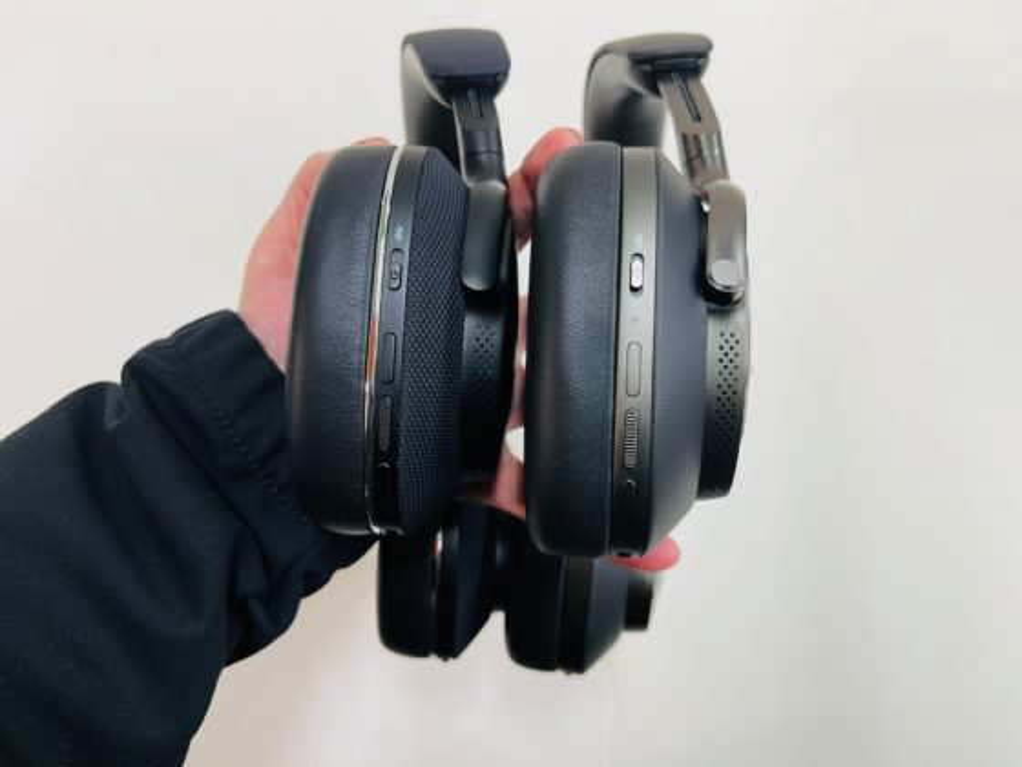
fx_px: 768
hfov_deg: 67.3
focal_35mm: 26
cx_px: 511
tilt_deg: -75.9
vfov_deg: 53.1
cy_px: 384
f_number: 1.6
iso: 100
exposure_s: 1/60
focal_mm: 5.1
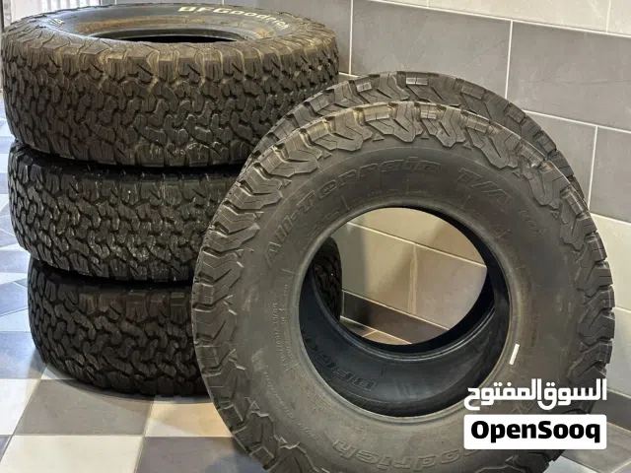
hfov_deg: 39.7
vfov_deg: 30.3
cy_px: 236
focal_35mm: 48
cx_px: 316
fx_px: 875
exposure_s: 1/33
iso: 200
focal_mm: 6.86
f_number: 1.78
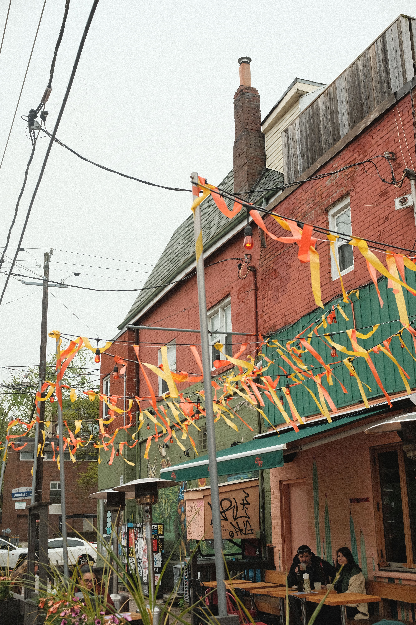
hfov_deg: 32.6
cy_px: 312
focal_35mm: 41
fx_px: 711
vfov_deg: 47.4
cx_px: 208
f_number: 8
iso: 800
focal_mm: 27
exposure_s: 1/500
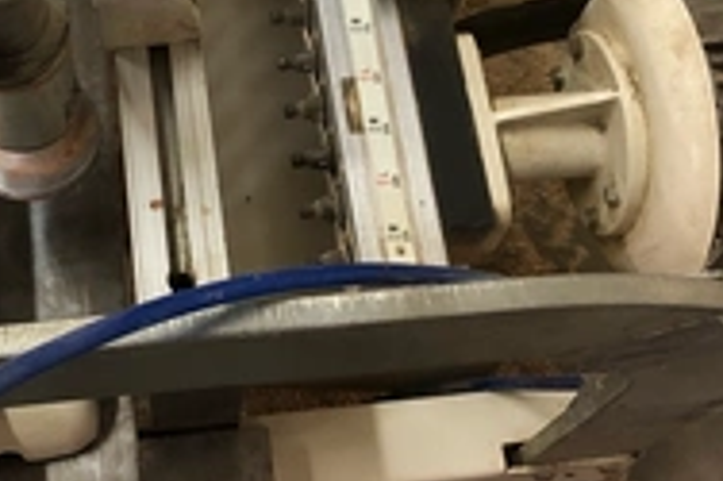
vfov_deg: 21.7
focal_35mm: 62
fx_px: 1244
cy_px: 135
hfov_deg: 32.0
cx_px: 208
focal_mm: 3.99
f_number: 1.8
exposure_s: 1/15
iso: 50
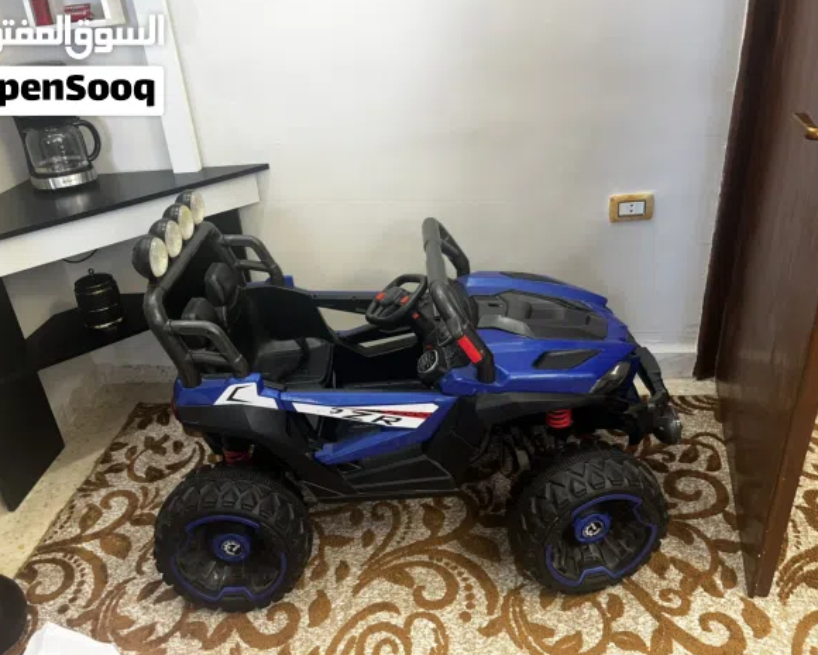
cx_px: 377
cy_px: 319
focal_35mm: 28
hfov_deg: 62.1
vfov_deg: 51.5
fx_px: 678
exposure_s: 1/17
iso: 50
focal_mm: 5.1
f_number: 1.6
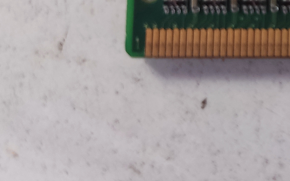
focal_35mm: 92
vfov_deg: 13.2
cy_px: -115
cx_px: 471
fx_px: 727
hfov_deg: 19.0
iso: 358
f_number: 1.79
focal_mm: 4.71
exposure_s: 1/50
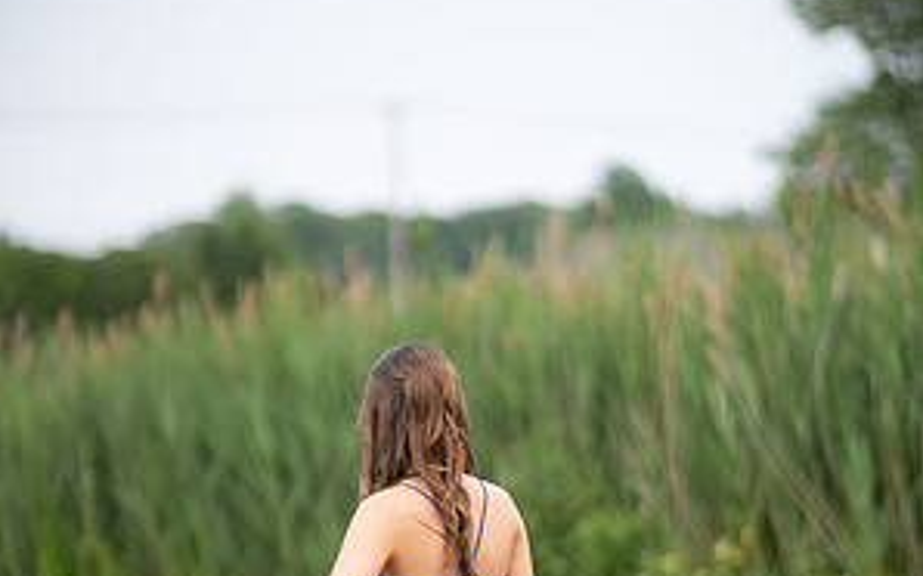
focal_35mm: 131
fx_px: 3294
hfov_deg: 16.0
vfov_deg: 9.9
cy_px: 551
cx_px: 462
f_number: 1.3
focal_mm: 85
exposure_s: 1/2000
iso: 100
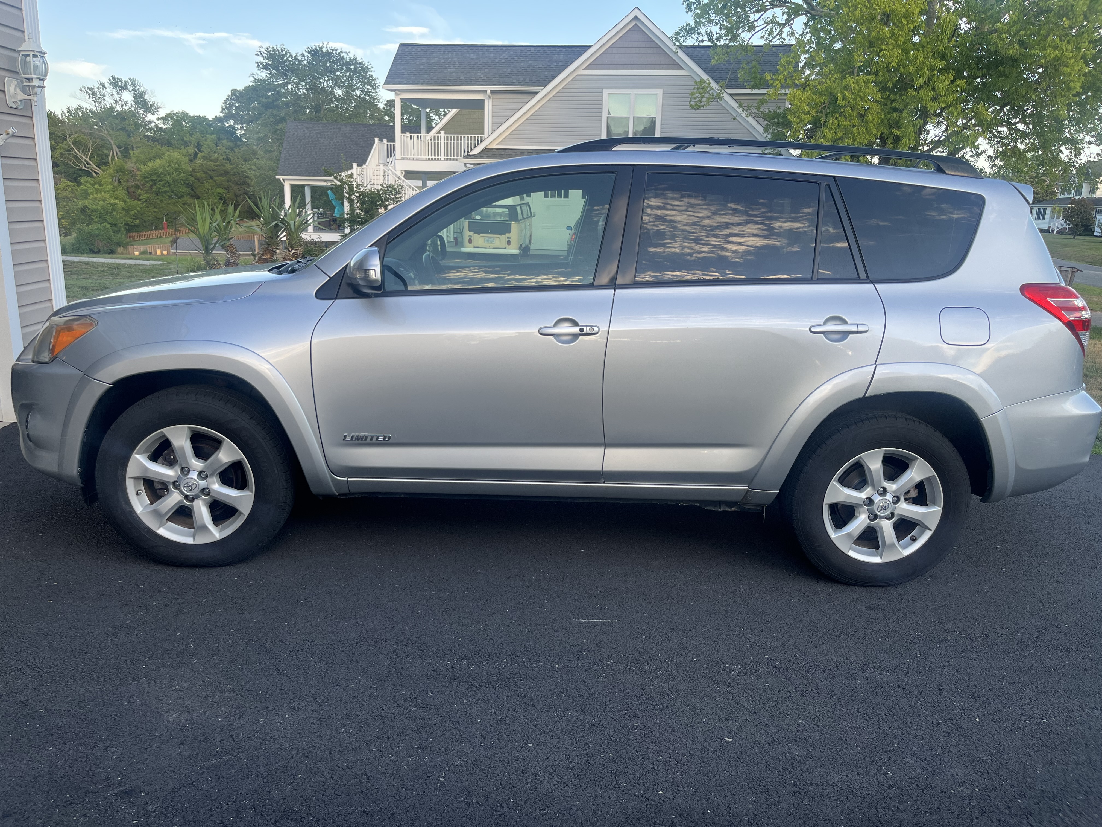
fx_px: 828
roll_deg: -1.4
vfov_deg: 53.1
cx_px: 551
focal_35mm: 26
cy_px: 414
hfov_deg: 67.3
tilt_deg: -14.6
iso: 50
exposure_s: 1/442
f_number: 1.6
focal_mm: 5.1
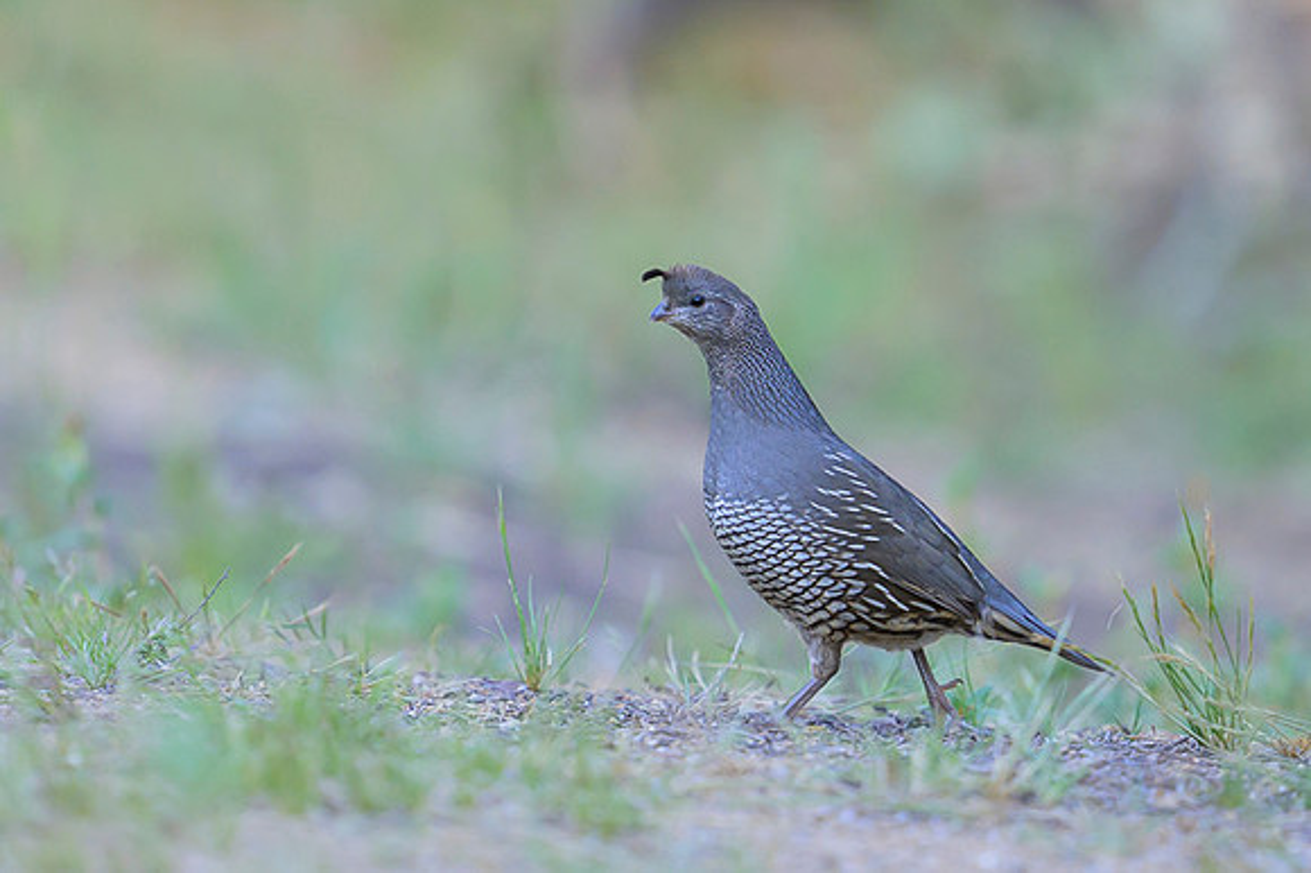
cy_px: 375
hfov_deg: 2.3
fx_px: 33279
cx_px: 757
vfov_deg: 1.5
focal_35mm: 914
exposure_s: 1/1000
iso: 800
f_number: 2.8
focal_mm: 400
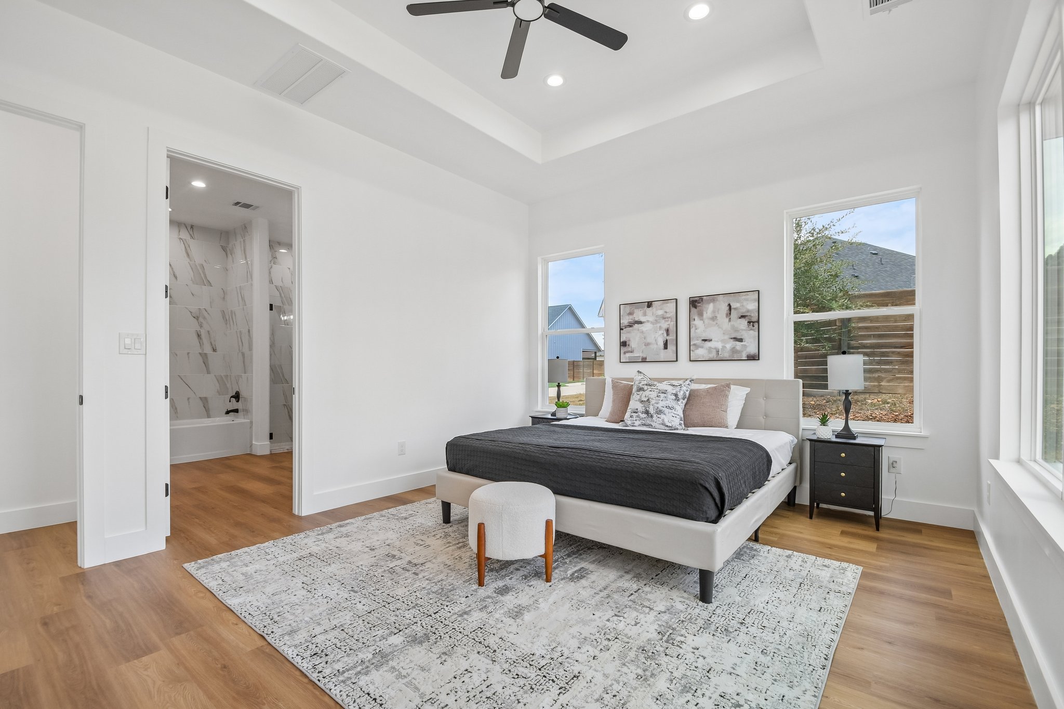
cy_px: 354
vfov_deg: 77.3
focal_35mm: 15
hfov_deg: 100.4
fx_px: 443
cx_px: 532
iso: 400
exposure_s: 1/60
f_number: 8
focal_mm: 10
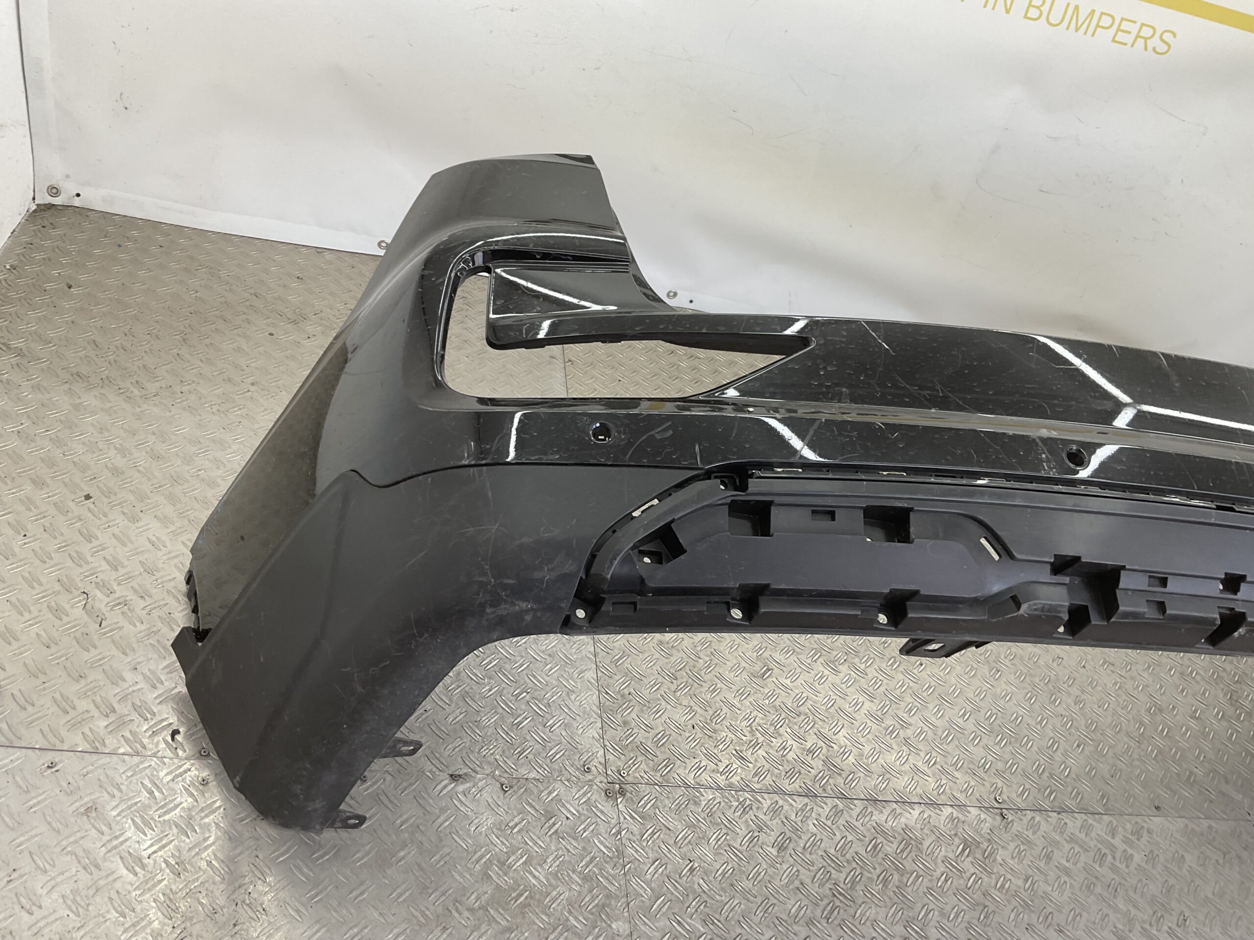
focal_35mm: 29
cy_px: 470
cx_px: 627
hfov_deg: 61.7
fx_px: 1051
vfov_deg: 48.2
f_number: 1.8
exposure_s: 1/120
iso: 32
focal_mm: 3
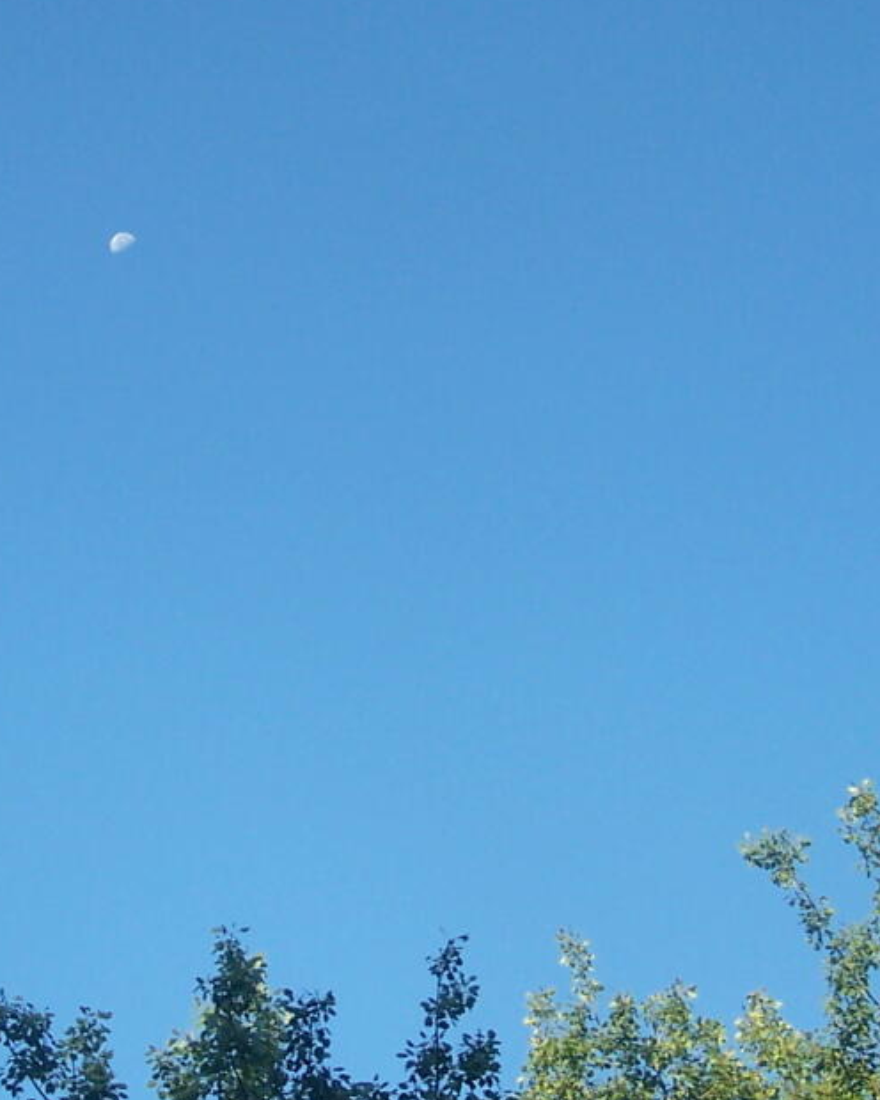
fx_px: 2800
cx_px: 371
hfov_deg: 17.9
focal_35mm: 86
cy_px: 730
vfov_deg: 22.1
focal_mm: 6.7
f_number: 2.8
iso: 80
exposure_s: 1/400
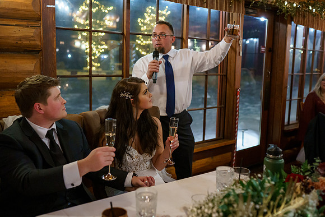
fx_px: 320
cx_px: 162
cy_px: 108
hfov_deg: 53.9
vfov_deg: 37.5
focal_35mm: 35
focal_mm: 35
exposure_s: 1/250
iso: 3200
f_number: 2.2
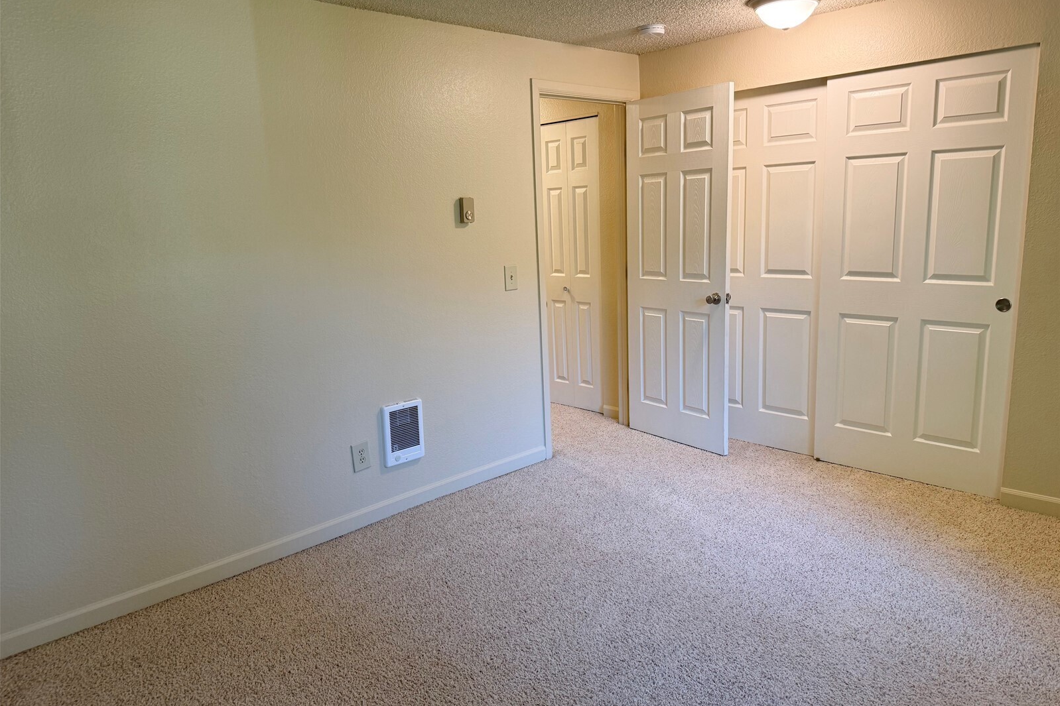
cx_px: 530
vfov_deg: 51.3
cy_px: 353
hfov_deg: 71.5
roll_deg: +2.1
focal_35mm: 25
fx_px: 736
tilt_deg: -11.4
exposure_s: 1/60
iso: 125
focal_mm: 6.76
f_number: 1.78
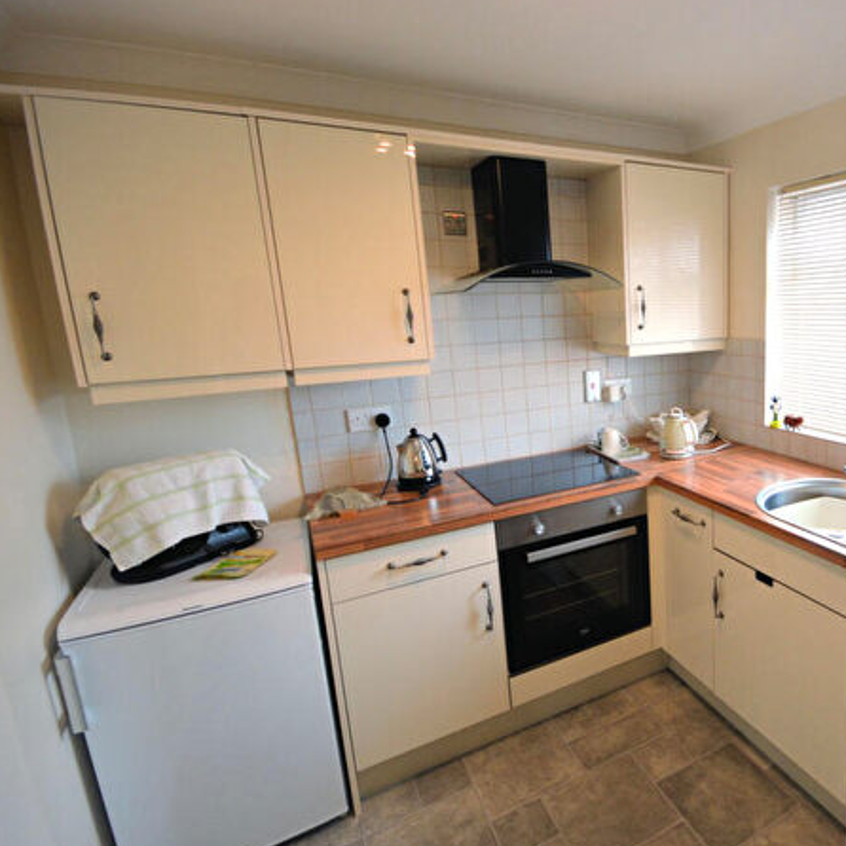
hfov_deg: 68.7
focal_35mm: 20
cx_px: 658
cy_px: 419
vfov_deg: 74.8
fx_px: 553
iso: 400
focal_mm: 10
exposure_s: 1/25
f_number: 8
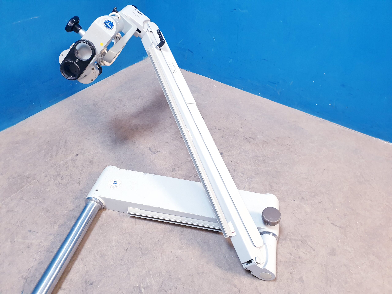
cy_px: 147
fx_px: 294
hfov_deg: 67.3
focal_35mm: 26
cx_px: 196
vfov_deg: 53.1
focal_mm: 4.3
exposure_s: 1/25
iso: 250
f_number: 2.4
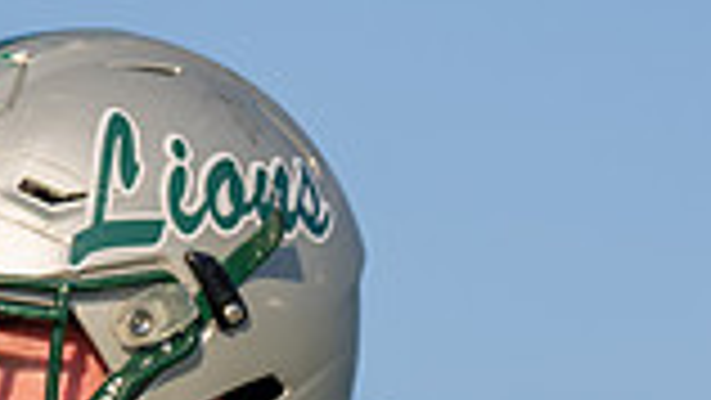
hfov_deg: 3.9
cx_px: 67
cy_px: 850
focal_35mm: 554
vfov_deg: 2.2
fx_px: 10448
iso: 100
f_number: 2.8
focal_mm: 118
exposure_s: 1/1600
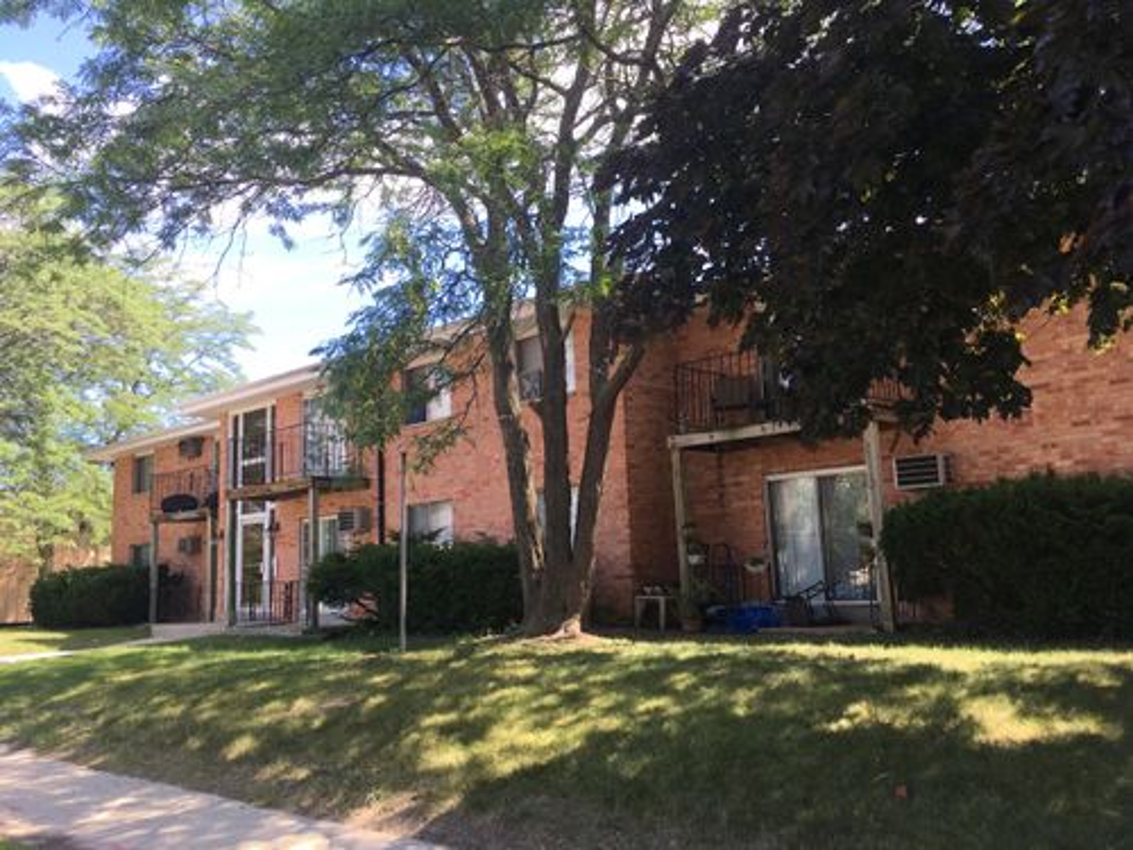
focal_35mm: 29
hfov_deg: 61.7
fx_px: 949
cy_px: 425
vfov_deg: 48.2
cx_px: 566
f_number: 2.2
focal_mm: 4.15
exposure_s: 1/323
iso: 25
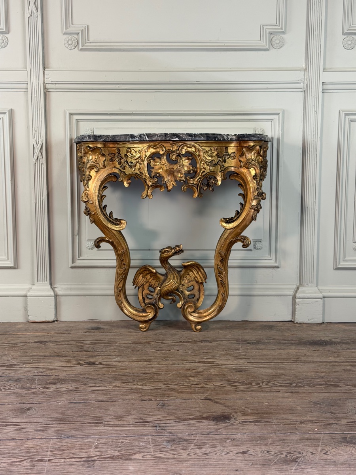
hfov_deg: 30.3
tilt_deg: -7.7
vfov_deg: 39.7
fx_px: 658
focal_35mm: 48
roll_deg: +0.2
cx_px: 178
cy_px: 238
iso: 125
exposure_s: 1/50
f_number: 1.78
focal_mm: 6.76
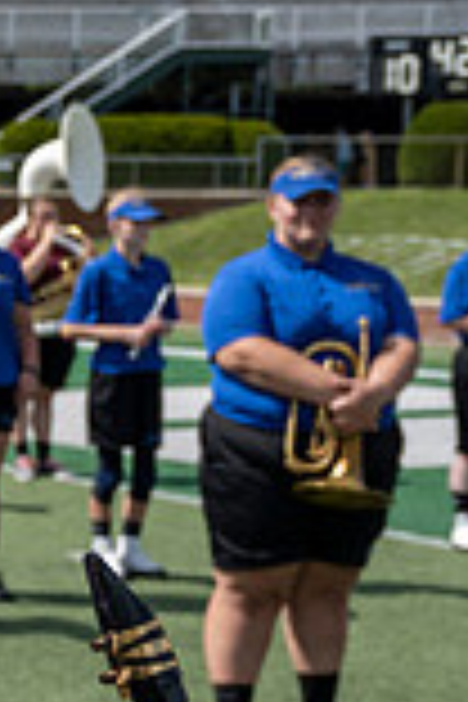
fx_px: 2067
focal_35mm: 106
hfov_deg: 11.7
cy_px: 425
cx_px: -450
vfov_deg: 19.3
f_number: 5
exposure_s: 1/1600
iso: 200
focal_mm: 28.5
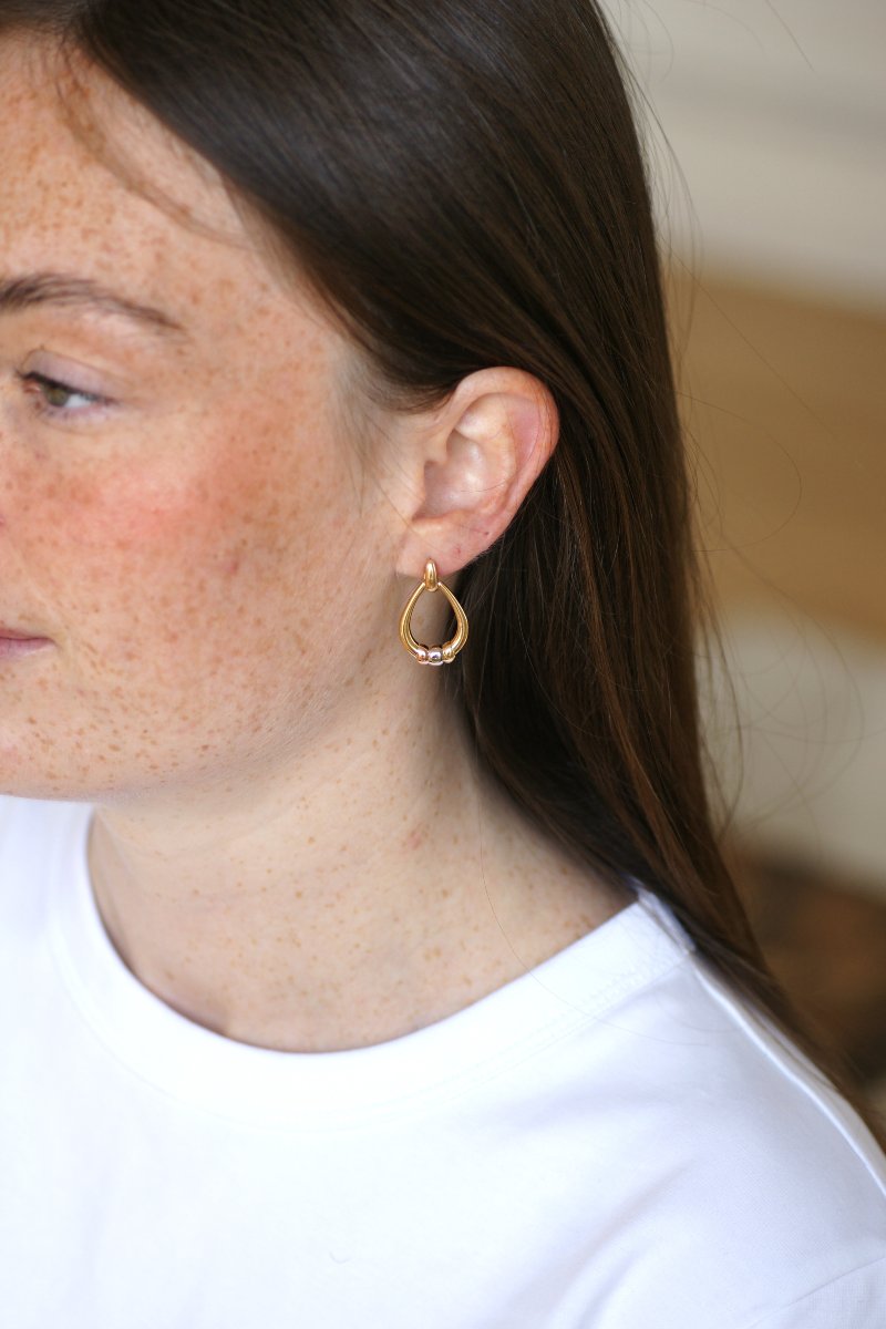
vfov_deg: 19.5
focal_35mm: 105
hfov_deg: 13.0
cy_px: 664
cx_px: 443
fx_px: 3876
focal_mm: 70
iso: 200
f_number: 2.8
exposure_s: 1/125
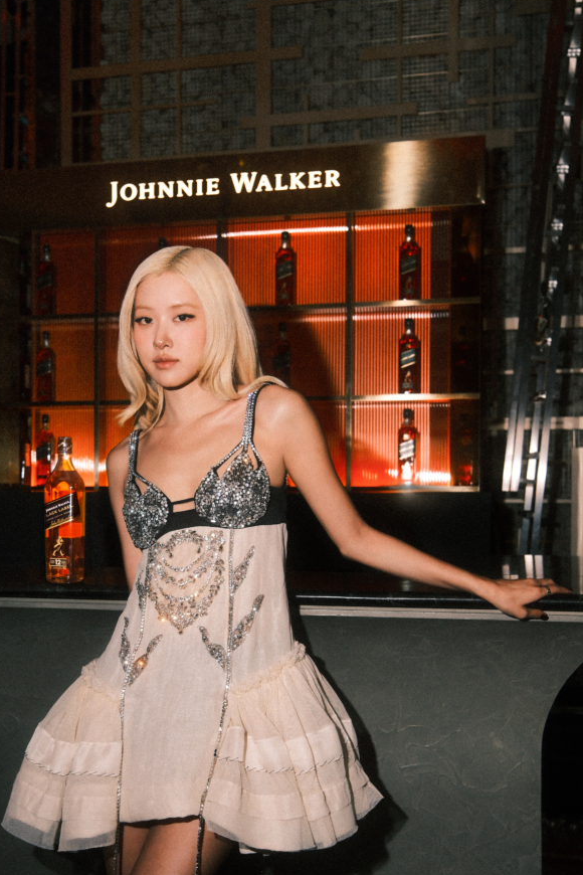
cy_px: 508
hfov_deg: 33.0
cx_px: 182
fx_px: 972
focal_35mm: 40
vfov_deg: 48.3
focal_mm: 19.3
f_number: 2.8
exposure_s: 1/160
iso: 640
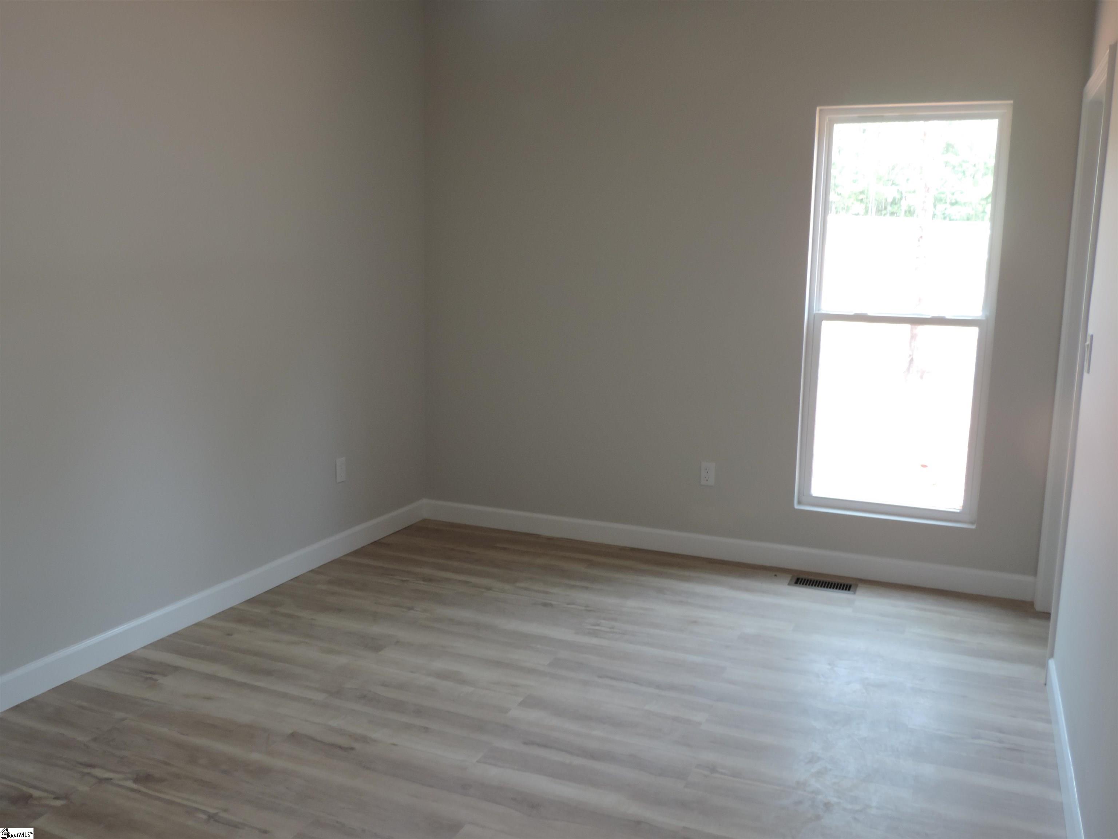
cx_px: 559
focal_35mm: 30
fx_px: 969
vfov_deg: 46.8
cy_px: 420
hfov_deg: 60.0
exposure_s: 1/30
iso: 125
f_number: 3.1
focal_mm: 5.3
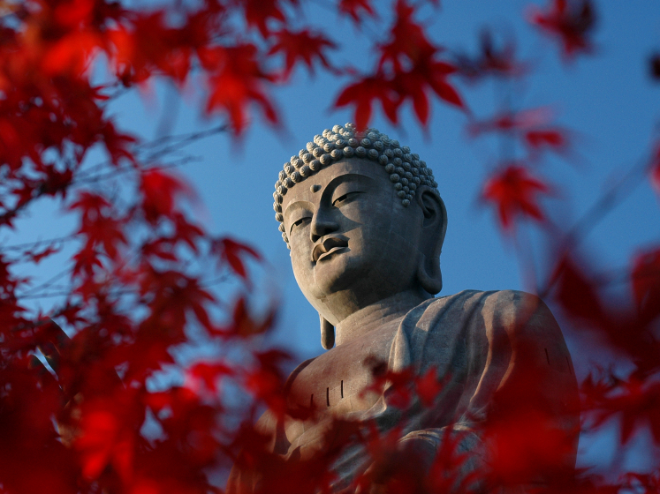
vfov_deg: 18.0
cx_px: 322
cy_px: 248
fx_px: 1563
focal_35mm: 82
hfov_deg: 23.8
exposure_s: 1/80
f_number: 4.5
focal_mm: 50
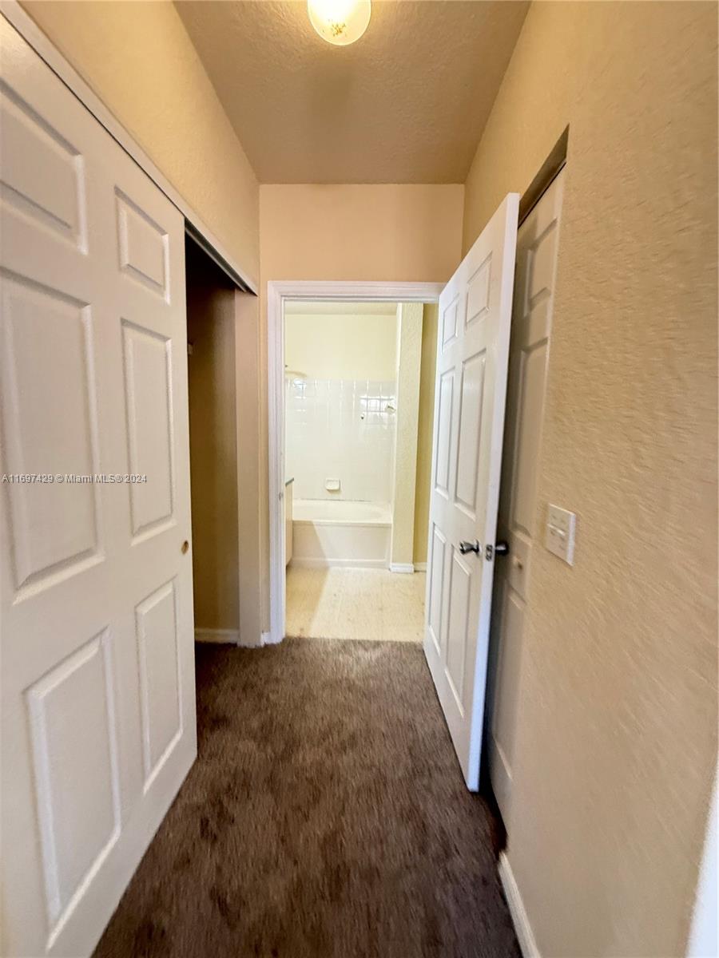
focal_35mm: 14
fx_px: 388
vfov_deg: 102.1
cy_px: 479
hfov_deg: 85.7
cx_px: 360
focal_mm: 2.22
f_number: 2.2
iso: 400
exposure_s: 1/60
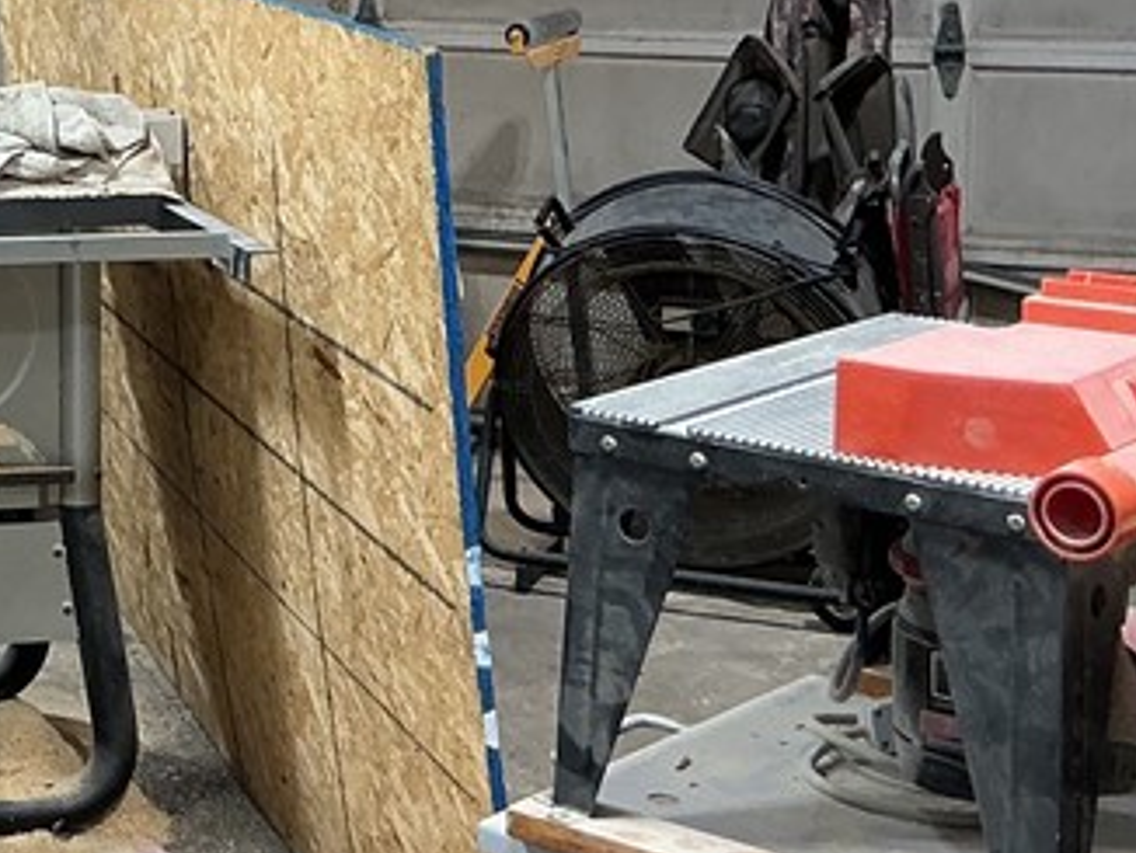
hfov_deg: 20.1
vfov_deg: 16.0
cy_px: 17
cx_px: -254
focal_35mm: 91
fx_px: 2989
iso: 32
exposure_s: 1/120
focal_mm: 3
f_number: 1.8
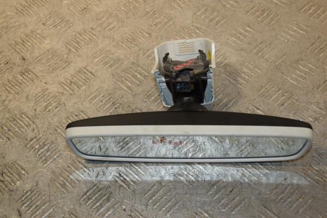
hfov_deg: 28.1
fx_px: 654
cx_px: 164
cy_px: 109
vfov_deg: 18.9
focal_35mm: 72
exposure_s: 1/200
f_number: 6.3
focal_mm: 48
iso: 800
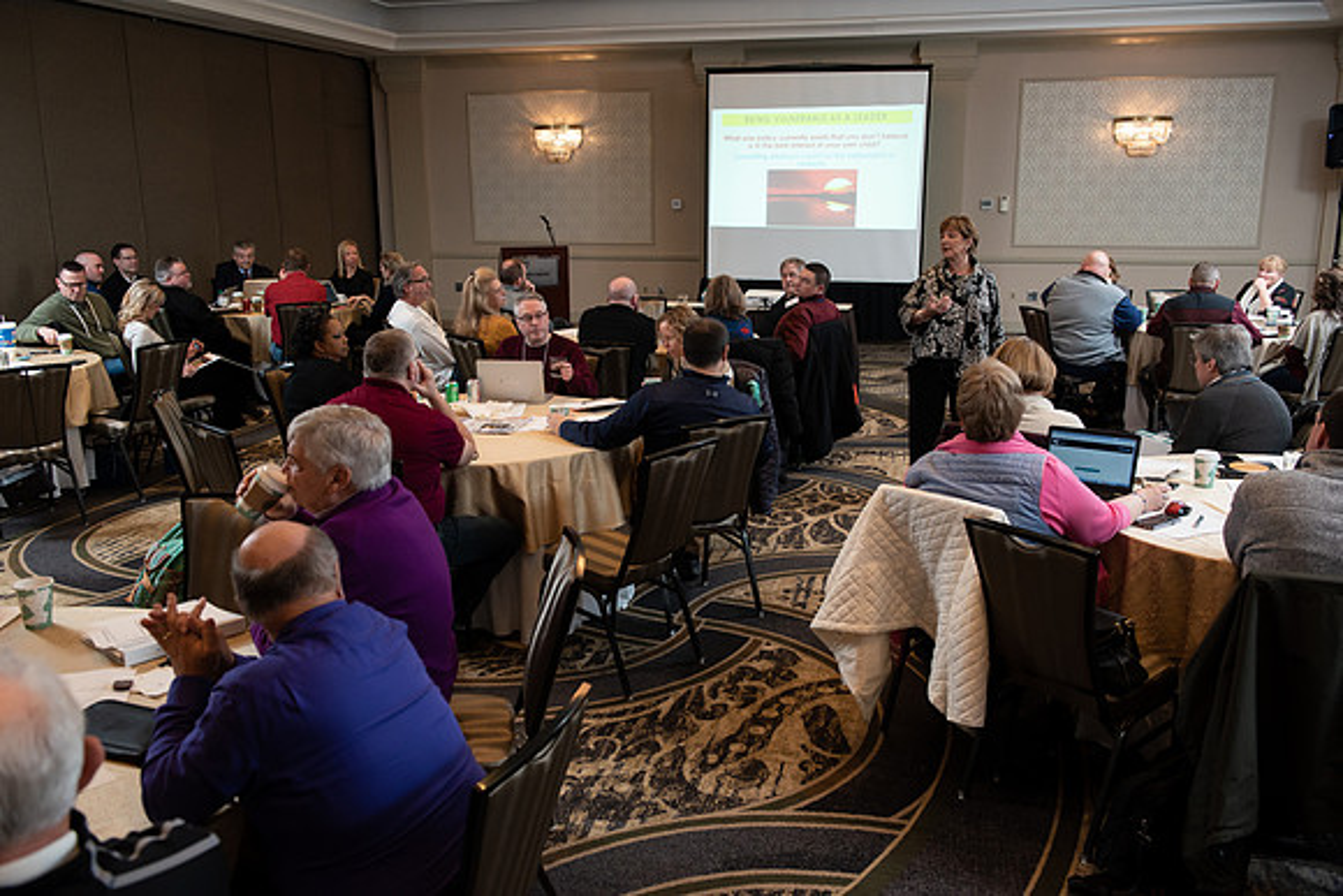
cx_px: 672
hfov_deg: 58.7
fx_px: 1194
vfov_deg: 41.1
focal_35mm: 32
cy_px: 448
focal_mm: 32
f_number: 5
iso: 800
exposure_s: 1/160
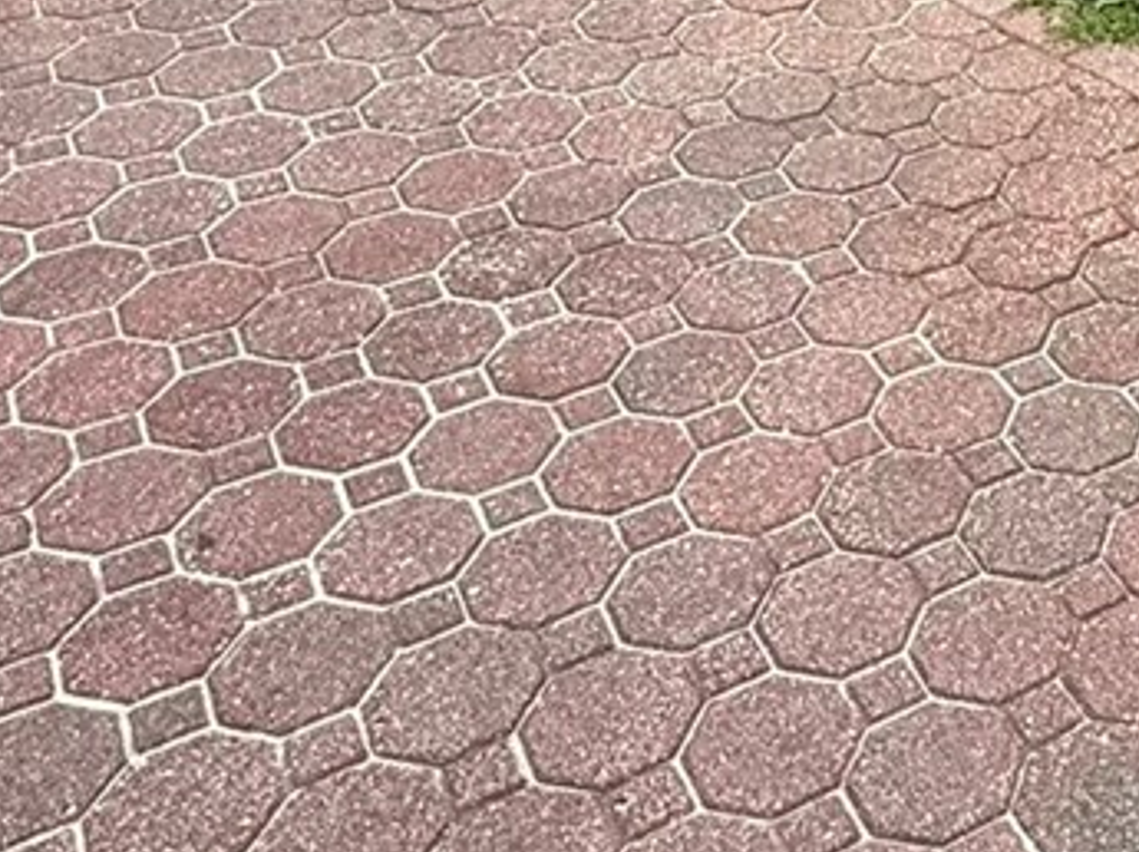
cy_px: -743
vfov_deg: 17.6
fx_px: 2137
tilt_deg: -4.7
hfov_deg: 26.5
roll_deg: -1.2
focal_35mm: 65
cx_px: 1363
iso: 64
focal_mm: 2.22
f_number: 2.2
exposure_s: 1/1211
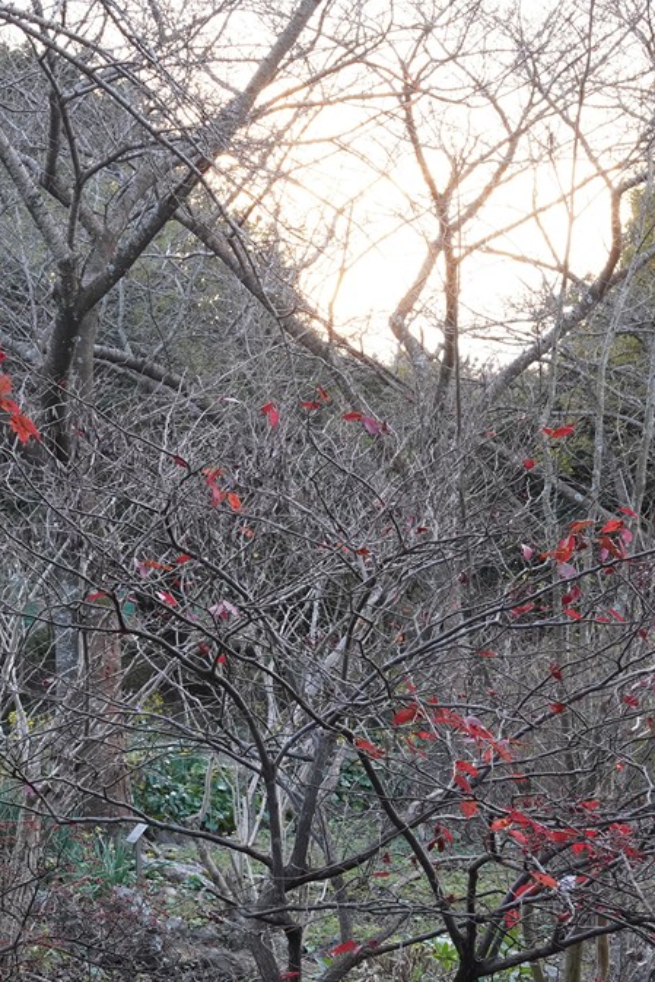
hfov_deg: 13.1
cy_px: 687
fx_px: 2837
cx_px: 159
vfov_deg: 19.5
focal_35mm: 104
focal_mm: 35
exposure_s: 1/100
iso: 1600
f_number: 8
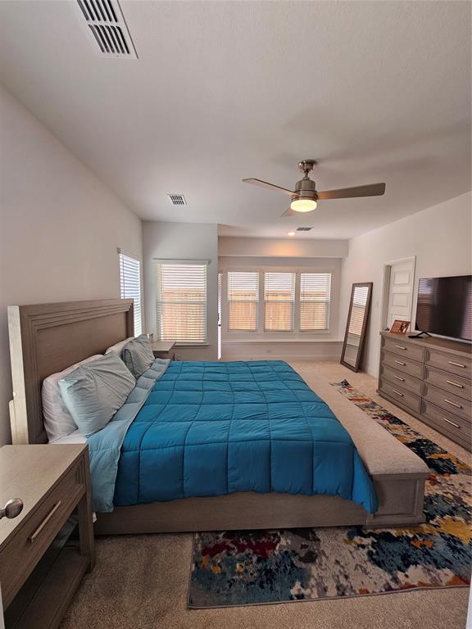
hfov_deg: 89.9
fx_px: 236
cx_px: 236
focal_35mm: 13
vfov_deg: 106.2
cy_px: 314
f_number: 2.2
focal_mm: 2.2
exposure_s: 1/60
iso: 64
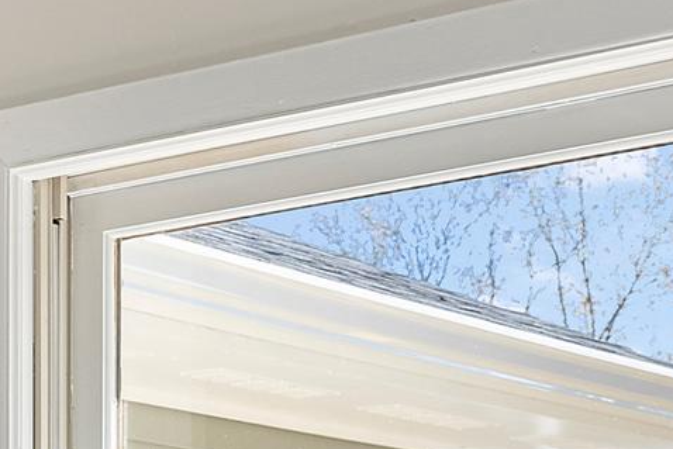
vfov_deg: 8.7
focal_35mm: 150
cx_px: -124
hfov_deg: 13.3
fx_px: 2805
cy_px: 846
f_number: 8
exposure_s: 1/25
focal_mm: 35
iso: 800
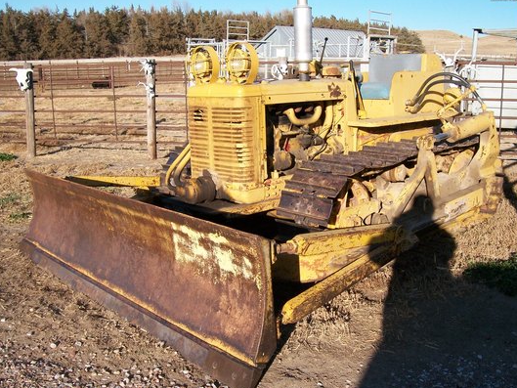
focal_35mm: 37
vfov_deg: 38.7
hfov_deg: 50.1
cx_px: 261
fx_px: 553
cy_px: 194
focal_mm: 6
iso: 80
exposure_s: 1/400
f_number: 4.8
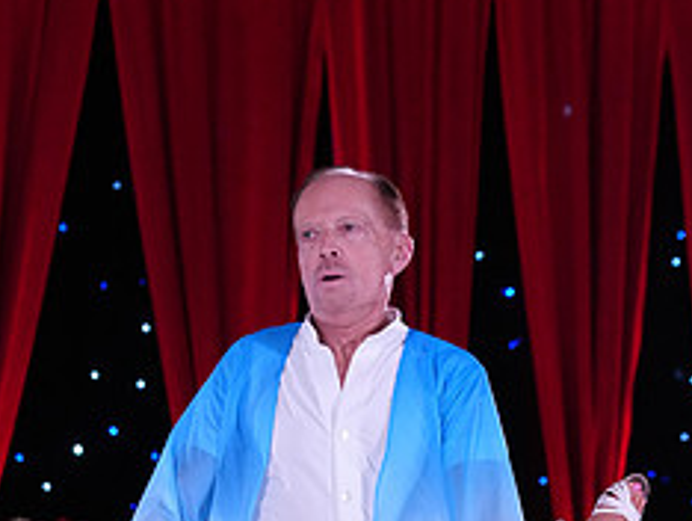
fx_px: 4483
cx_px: 306
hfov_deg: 8.8
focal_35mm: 224
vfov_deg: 6.6
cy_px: 743
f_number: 5
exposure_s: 1/250
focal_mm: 94
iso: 2500
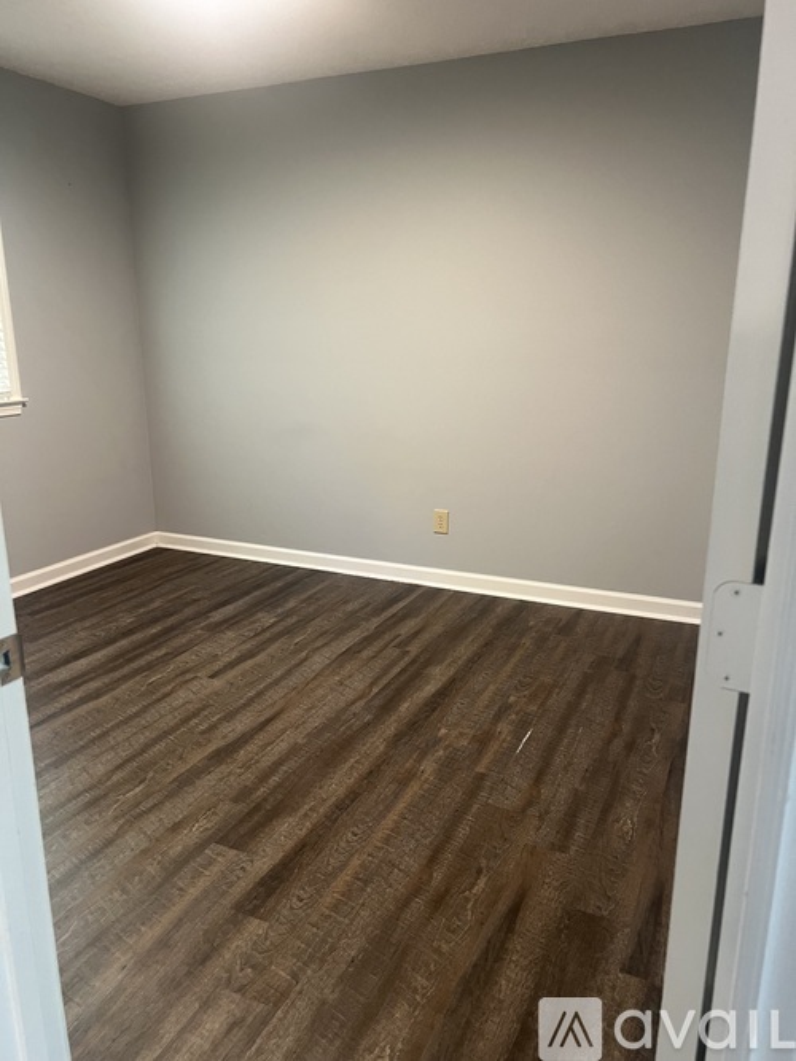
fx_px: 797
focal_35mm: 26
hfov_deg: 53.0
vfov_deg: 67.3
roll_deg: +0.3
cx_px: 398
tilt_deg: -13.4
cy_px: 530
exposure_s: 1/60
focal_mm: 5.7
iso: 250
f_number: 1.5
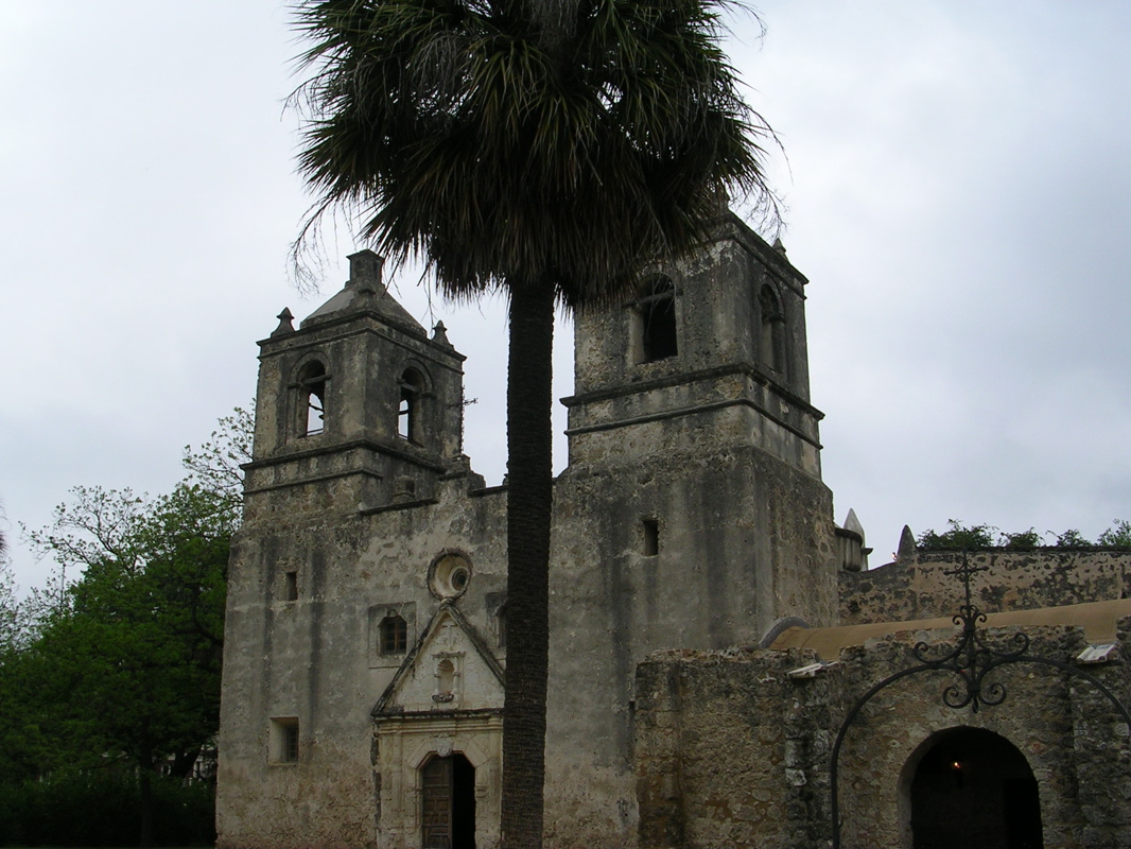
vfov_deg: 37.7
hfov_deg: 49.0
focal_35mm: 38
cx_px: 566
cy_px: 424
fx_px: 1242
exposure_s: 1/178
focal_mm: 5.8
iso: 50
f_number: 5.6
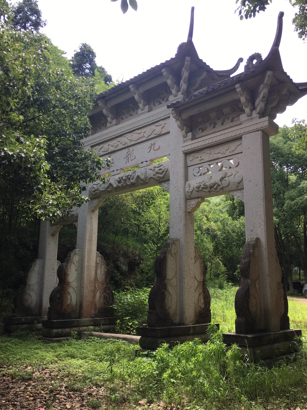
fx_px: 367
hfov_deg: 45.4
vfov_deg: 58.3
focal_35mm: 31
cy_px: 218
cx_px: 155
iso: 25
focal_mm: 4.15
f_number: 2.2
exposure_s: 1/258
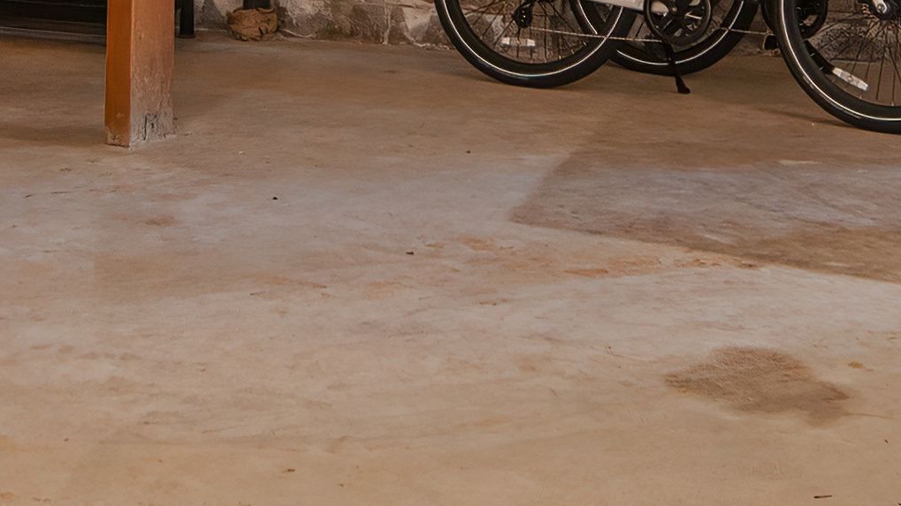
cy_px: -313
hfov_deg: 24.3
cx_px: 298
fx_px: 2078
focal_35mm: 87
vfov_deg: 13.0
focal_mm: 14
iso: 560
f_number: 4
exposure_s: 1/60
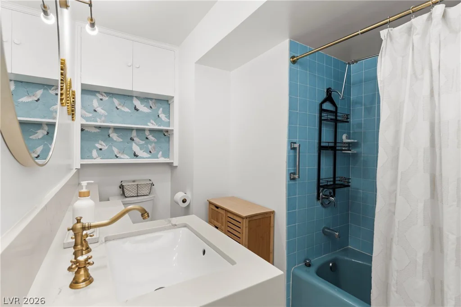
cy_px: 154
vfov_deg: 70.5
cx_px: 230
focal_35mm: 17
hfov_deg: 93.3
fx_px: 218
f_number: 8
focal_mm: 17
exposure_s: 1/25
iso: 400
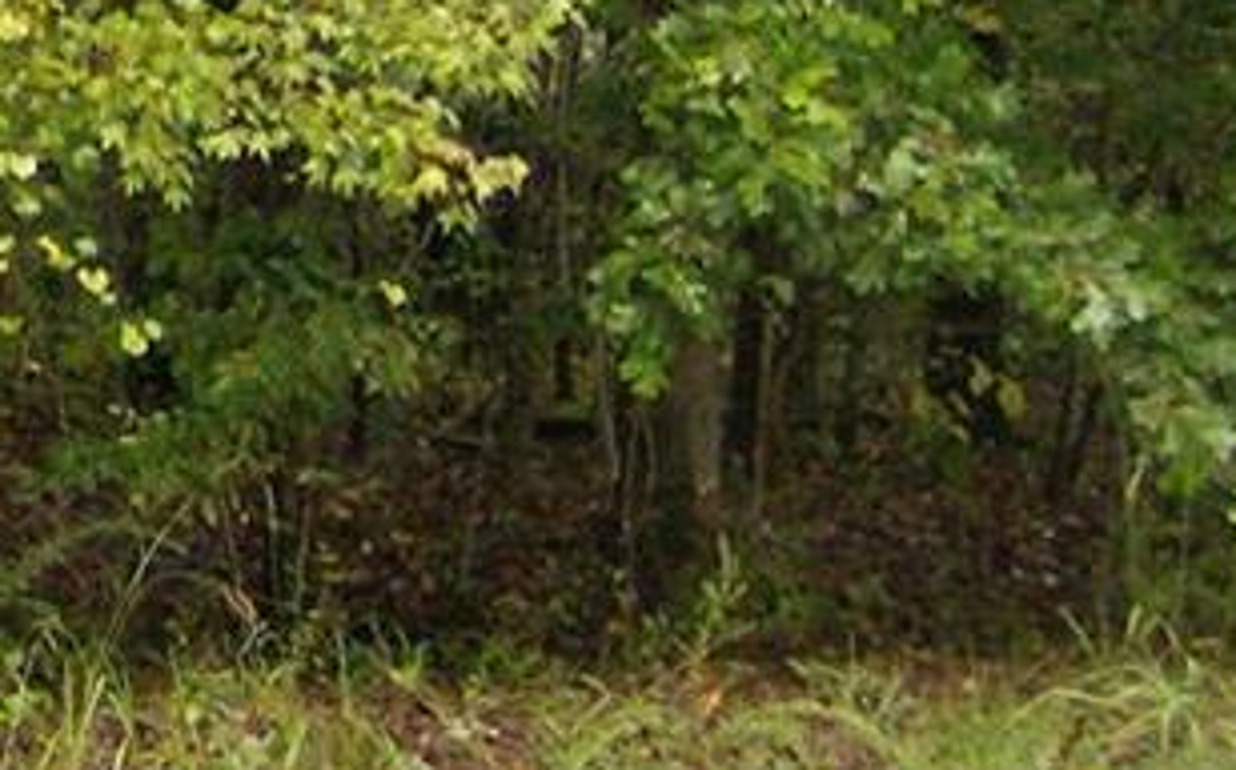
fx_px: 4241
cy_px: -265
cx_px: -604
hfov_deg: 15.3
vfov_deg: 10.1
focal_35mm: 126
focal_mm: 6
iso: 200
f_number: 2.8
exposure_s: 1/60
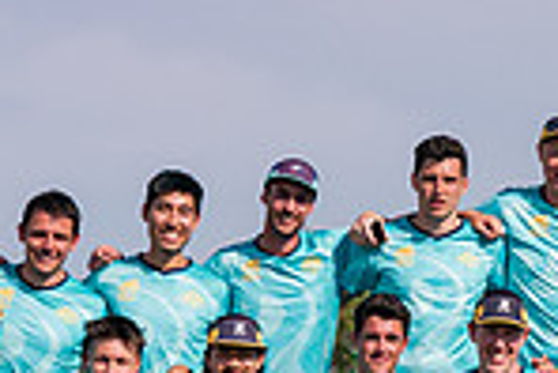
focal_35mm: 321
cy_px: 295
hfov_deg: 6.4
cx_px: 727
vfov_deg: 4.3
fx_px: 4980
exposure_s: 1/6400
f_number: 4
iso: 500
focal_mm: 80
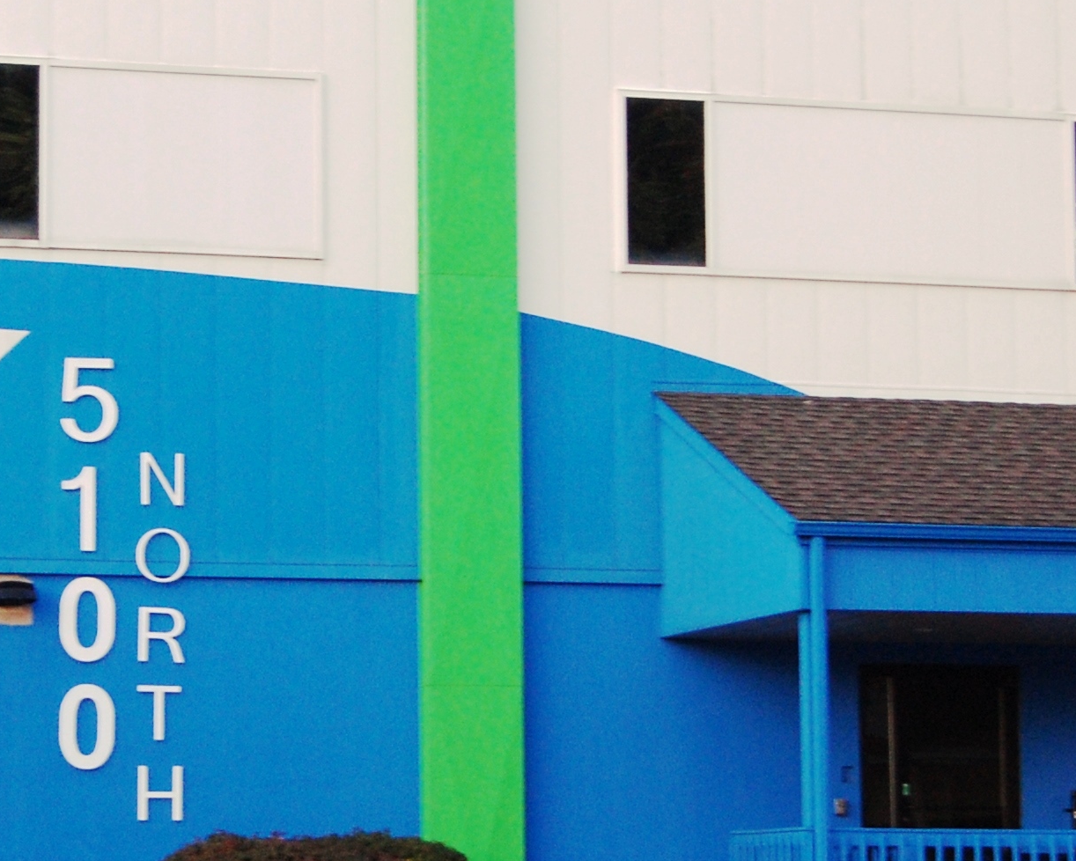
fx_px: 3859
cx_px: 312
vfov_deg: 12.7
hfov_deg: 15.8
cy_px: 475
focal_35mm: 121
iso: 800
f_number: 4.8
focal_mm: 35
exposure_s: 1/20
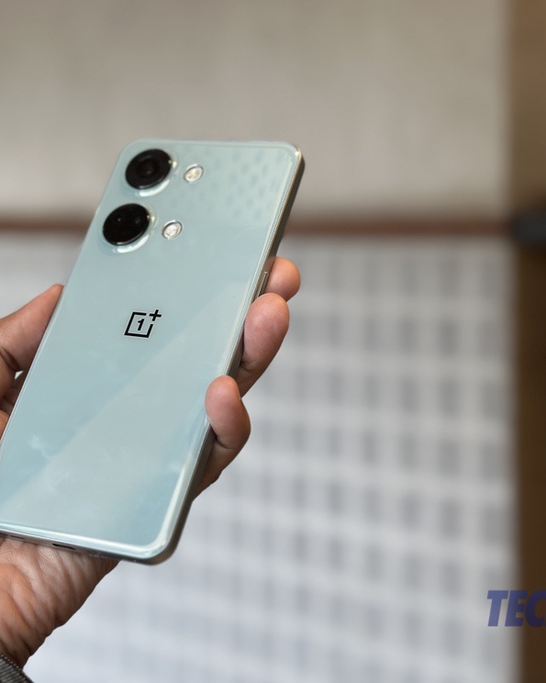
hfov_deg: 24.0
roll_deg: +2.0
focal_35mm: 63
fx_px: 1273
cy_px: 341
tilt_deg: -7.1
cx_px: 162
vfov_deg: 30.0
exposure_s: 1/100
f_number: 1.78
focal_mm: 6.86
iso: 80
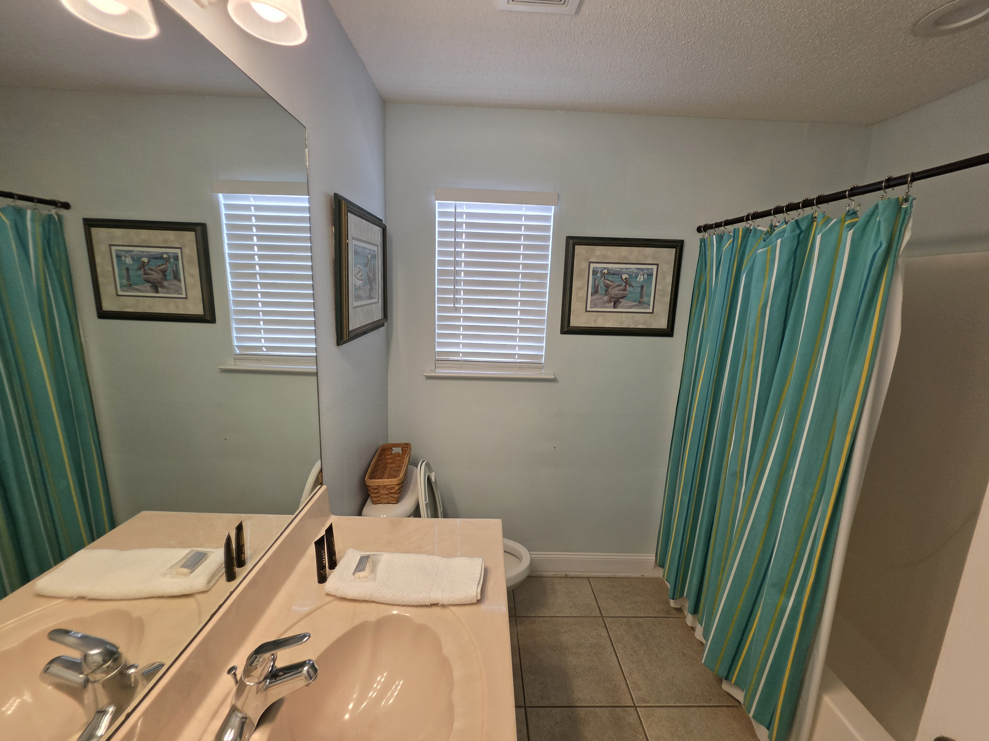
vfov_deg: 89.9
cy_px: 370
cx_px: 494
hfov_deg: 106.2
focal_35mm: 13
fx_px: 371
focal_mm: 2.2
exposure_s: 1/120
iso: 50
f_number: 1.9
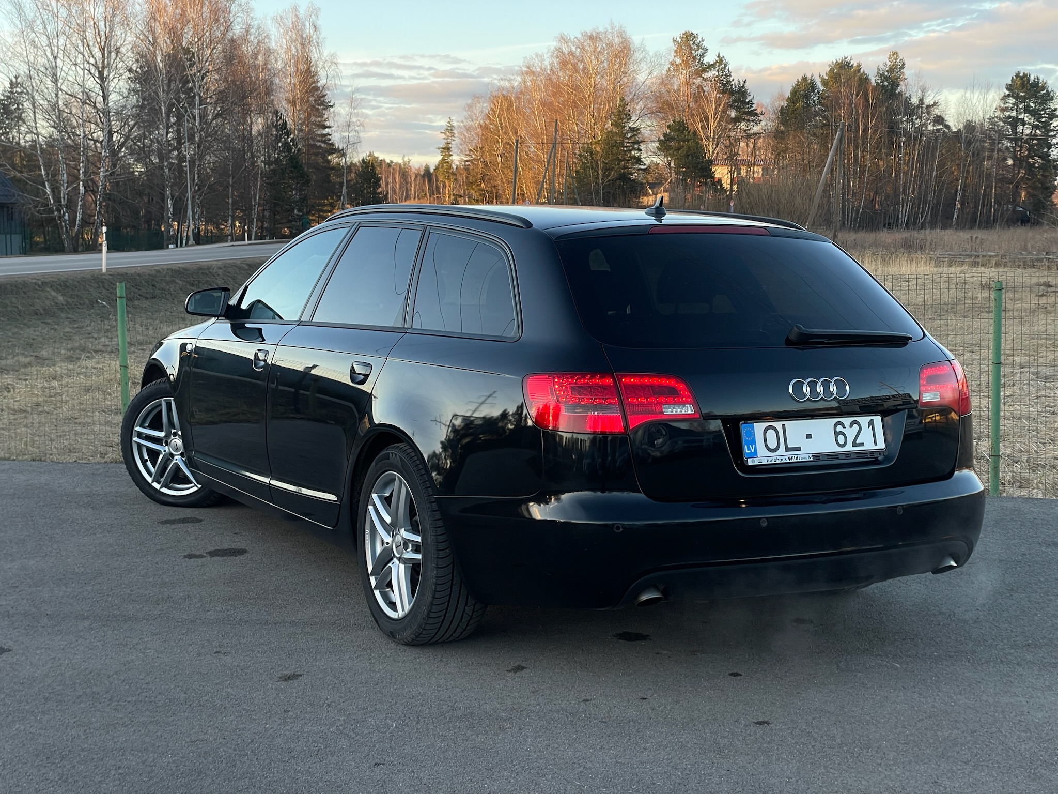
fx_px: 1589
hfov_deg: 36.8
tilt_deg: -5.1
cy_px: 397
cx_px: 529
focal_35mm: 52
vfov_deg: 28.0
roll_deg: +0.6
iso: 32
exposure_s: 1/99
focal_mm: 6
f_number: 2
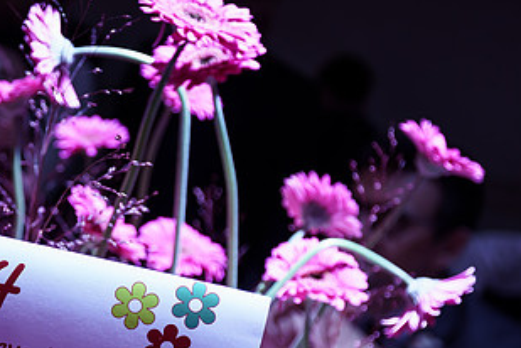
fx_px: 941
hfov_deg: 30.0
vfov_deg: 20.7
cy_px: 267
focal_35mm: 65
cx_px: 82
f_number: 2.8
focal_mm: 32
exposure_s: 1/100
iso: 1600
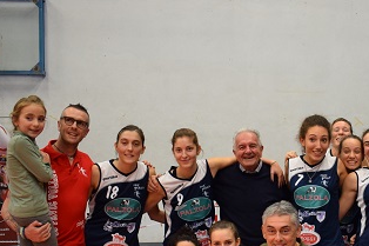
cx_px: 323
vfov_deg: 19.9
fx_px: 686
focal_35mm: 67
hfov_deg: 29.0
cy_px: 228
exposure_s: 1/60
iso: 800
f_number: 4
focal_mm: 20
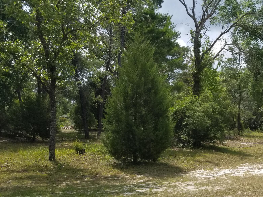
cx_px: 253
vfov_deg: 28.6
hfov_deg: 35.2
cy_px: 149
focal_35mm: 50
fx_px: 380
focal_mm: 4.25
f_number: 1.7
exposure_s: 1/2736
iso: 50
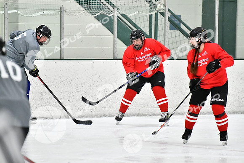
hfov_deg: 6.9
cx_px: 122
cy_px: 82
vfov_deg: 4.6
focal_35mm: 300
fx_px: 2034
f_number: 2.8
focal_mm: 200
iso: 5000
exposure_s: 1/1250
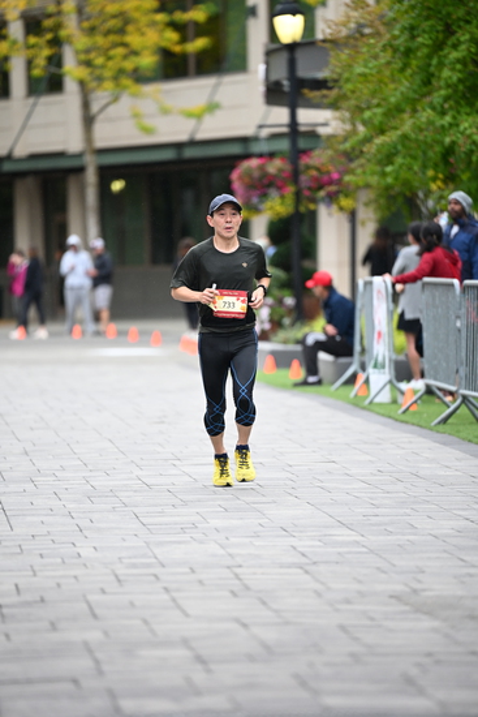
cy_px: 358
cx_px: 239
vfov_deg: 10.3
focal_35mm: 200
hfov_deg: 6.9
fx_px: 3981
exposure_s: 1/1600
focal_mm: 200
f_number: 2.8
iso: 1250
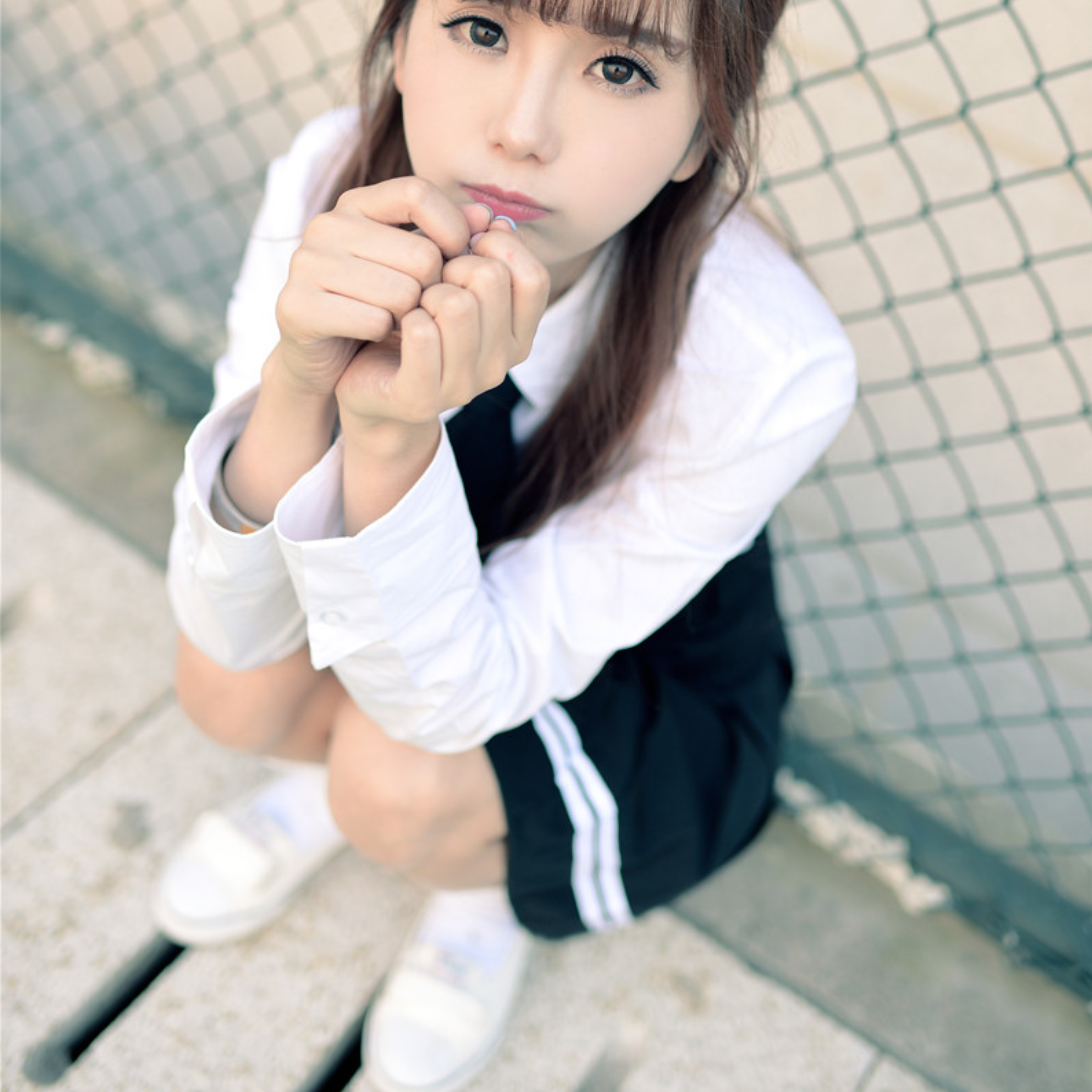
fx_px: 1606
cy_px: 288
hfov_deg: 37.6
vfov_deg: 36.8
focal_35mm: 45
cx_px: 549
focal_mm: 35
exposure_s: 1/320
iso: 100
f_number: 2.2
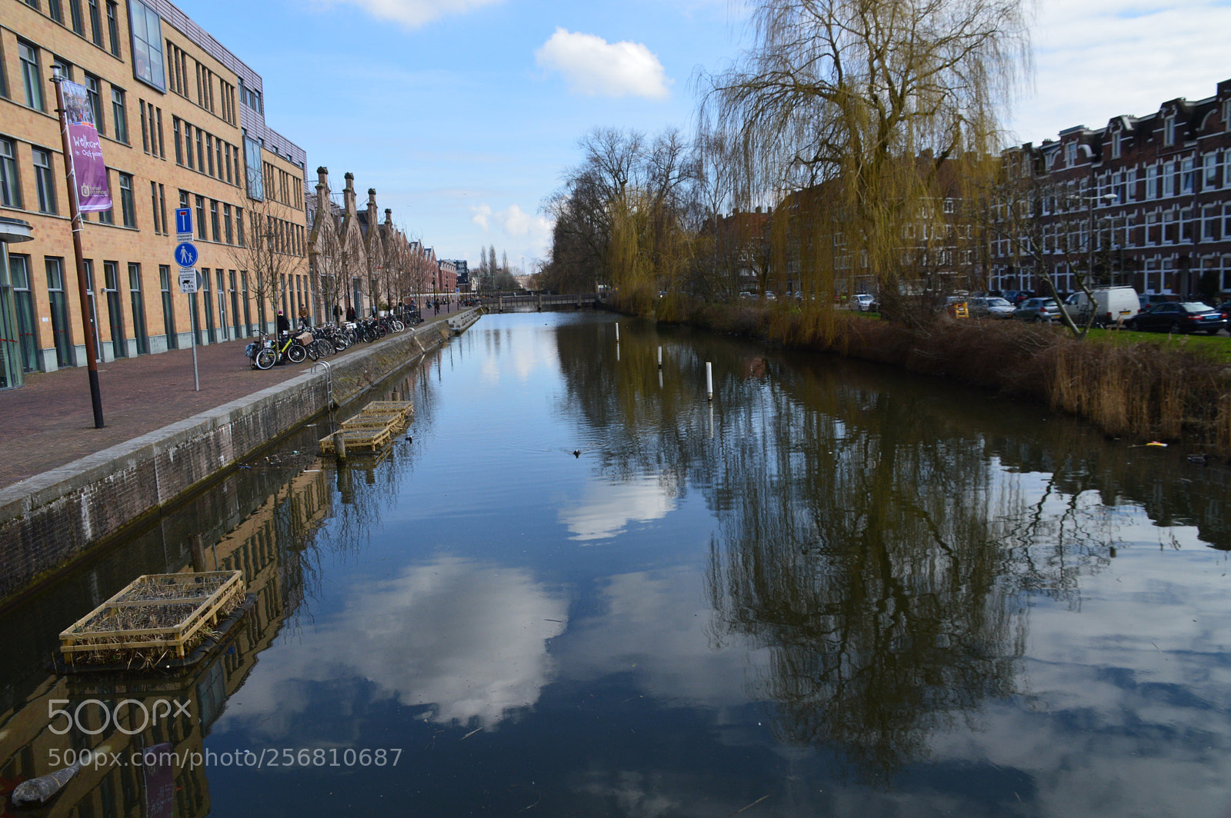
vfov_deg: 47.9
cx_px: 616
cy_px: 409
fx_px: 922
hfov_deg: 67.4
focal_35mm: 27
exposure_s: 1/400
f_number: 11
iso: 400
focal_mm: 18
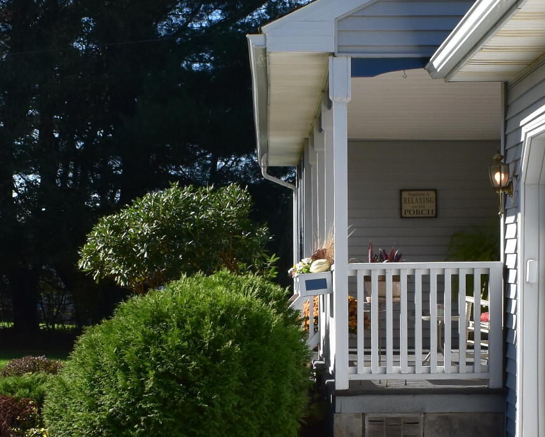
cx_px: 272
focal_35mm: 99
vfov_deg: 15.4
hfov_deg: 19.4
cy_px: 390
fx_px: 1597
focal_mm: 20
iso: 400
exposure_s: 1/500
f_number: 11
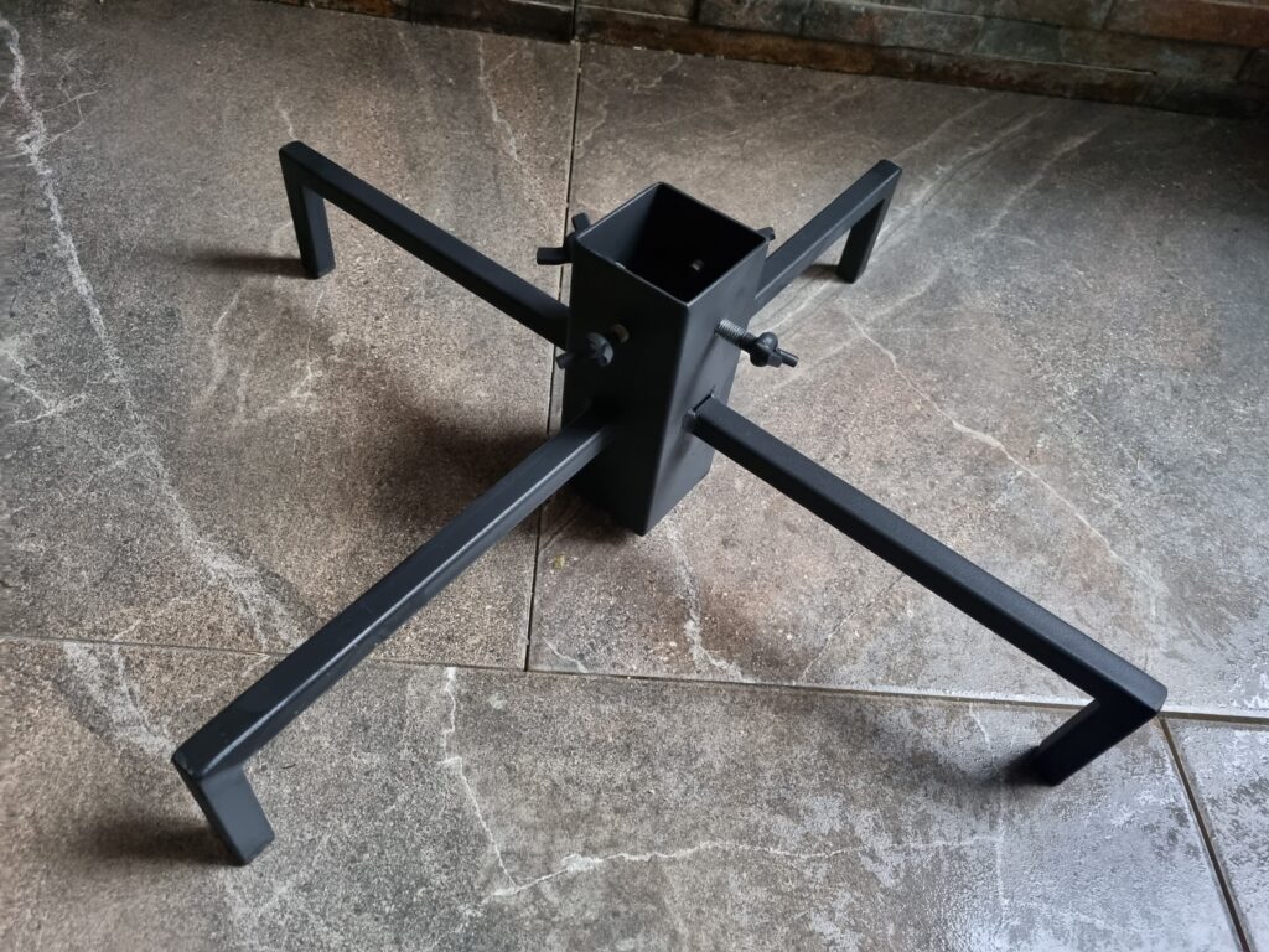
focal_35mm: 26
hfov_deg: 67.3
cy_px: 476
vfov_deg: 53.1
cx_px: 634
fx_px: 953
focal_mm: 5.4
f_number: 1.8
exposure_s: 1/50
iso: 640
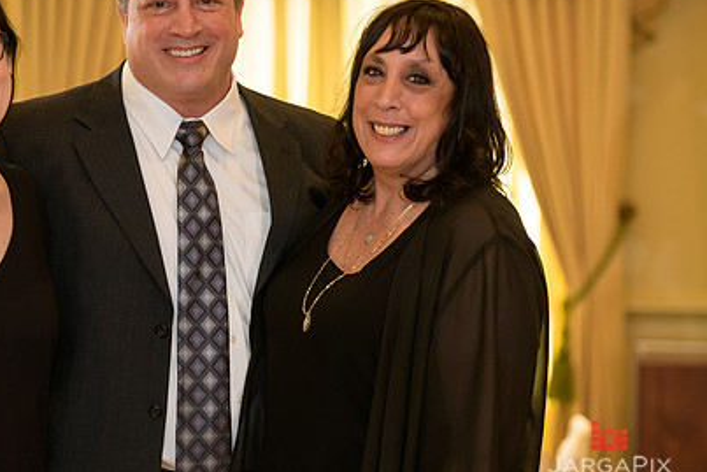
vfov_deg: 8.5
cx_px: 207
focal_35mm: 161
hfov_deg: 12.7
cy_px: 173
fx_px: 3163
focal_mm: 112
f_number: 3.2
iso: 1600
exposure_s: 1/125
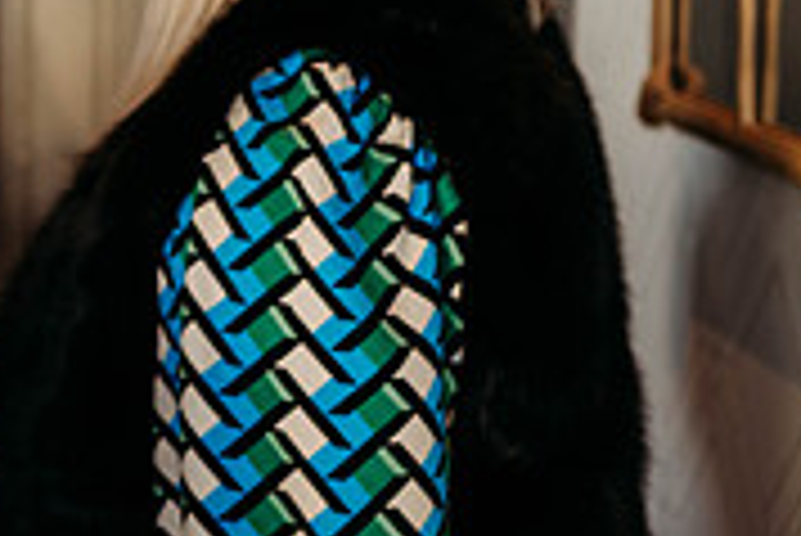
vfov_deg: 12.0
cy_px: 122
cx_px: -454
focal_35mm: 114
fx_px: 2538
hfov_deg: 16.2
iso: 500
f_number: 2.2
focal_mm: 35
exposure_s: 1/200
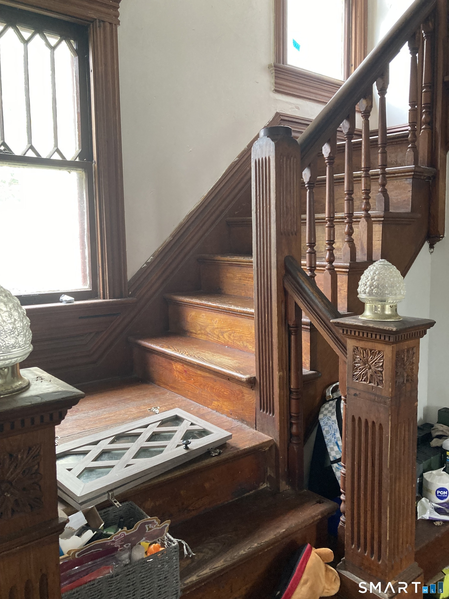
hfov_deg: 49.7
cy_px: 300
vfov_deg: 63.4
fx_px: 484
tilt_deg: -6.9
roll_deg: +0.5
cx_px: 224
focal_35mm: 28
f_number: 1.8
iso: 200
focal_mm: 3.99
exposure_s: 1/60
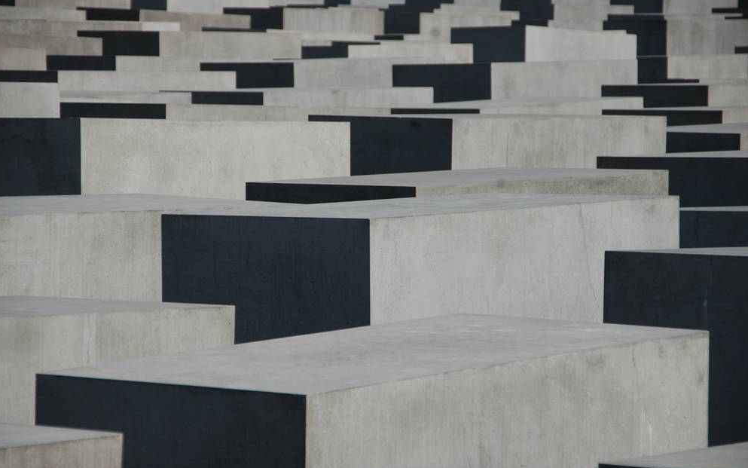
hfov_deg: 10.1
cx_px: 373
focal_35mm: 208
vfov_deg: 6.3
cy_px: 244
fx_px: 4231
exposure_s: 1/640
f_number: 6.3
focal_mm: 135
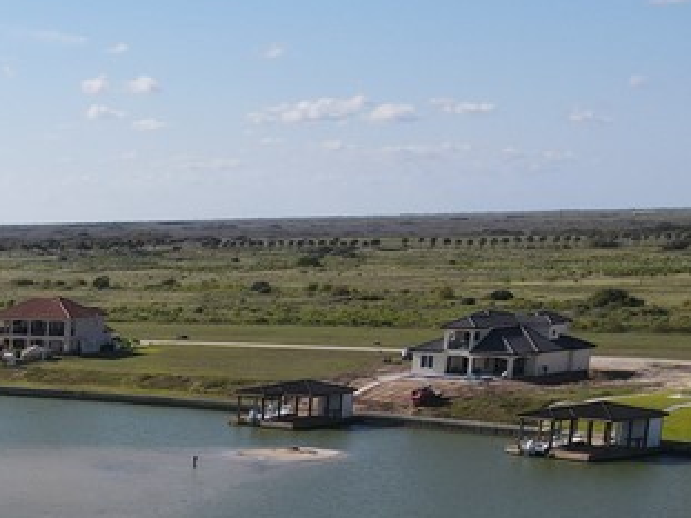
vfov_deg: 17.4
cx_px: -329
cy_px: 683
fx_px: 1576
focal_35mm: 79
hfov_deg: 21.1
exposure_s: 1/1000
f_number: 2.8
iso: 100
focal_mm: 4.5
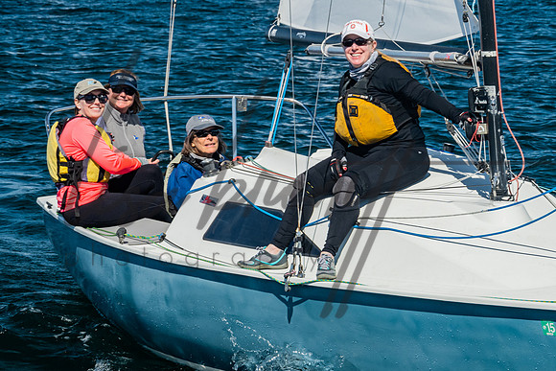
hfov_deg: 11.2
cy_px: 85
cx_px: 302
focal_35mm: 183
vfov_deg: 7.5
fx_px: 2830
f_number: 10
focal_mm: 97
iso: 400
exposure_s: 1/400
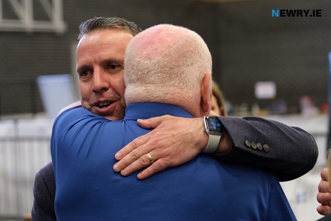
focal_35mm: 81
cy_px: 110
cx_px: 166
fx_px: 745
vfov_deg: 16.9
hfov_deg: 25.1
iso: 2000
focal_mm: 54.1
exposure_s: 1/140
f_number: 2.8
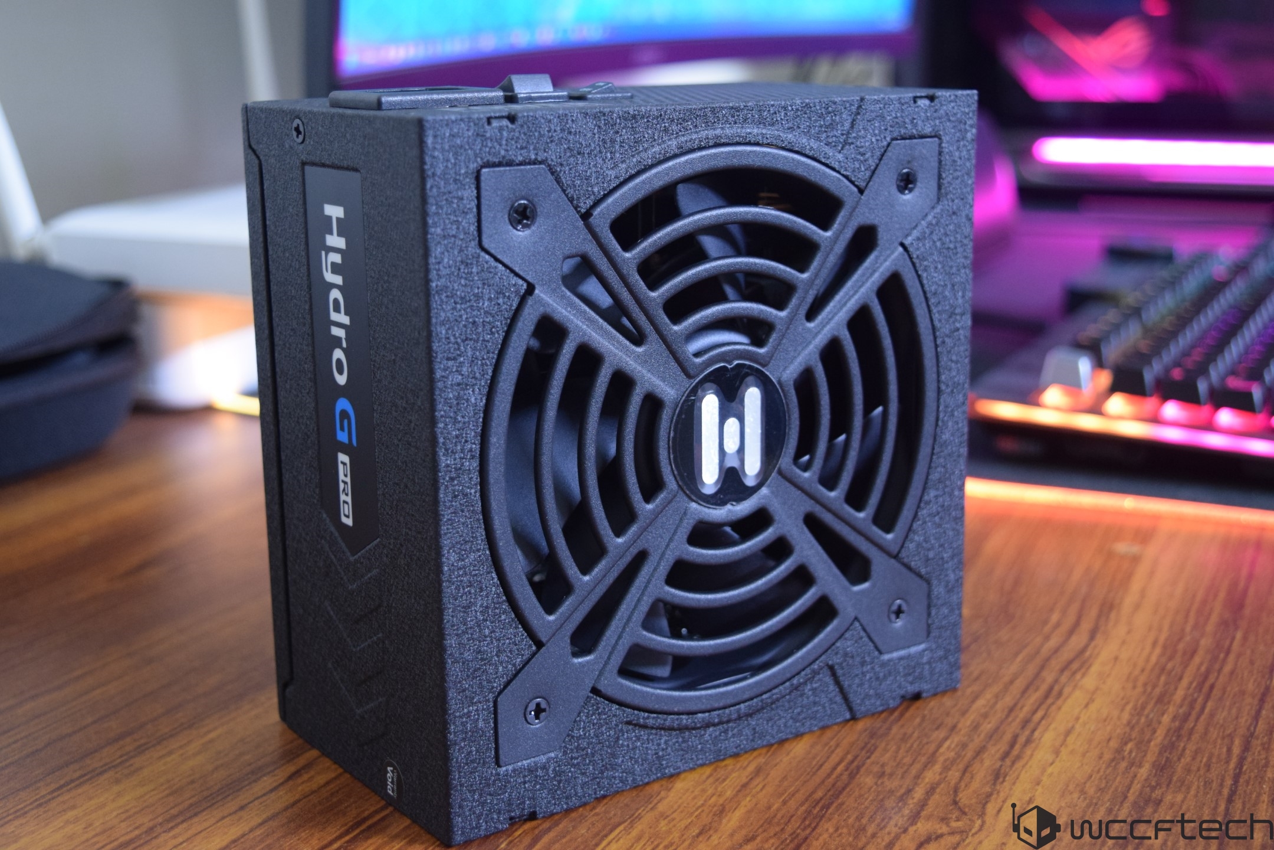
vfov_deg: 26.5
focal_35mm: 51
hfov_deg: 38.9
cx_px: 637
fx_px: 1805
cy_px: 425
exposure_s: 1/10
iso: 1600
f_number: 5
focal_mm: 34
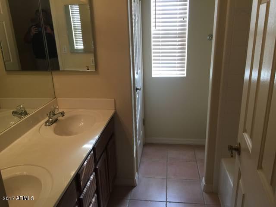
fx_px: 231
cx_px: 138
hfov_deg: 61.7
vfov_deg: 48.2
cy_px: 104
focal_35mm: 29
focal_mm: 4.15
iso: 32
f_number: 2.2
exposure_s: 1/30
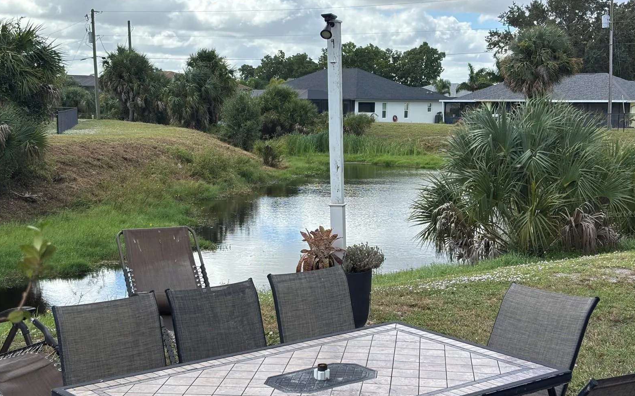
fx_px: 969
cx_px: 317
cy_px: 214
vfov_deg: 23.1
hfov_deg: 36.3
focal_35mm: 56
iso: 40
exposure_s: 1/1458
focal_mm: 5.96
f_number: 1.6
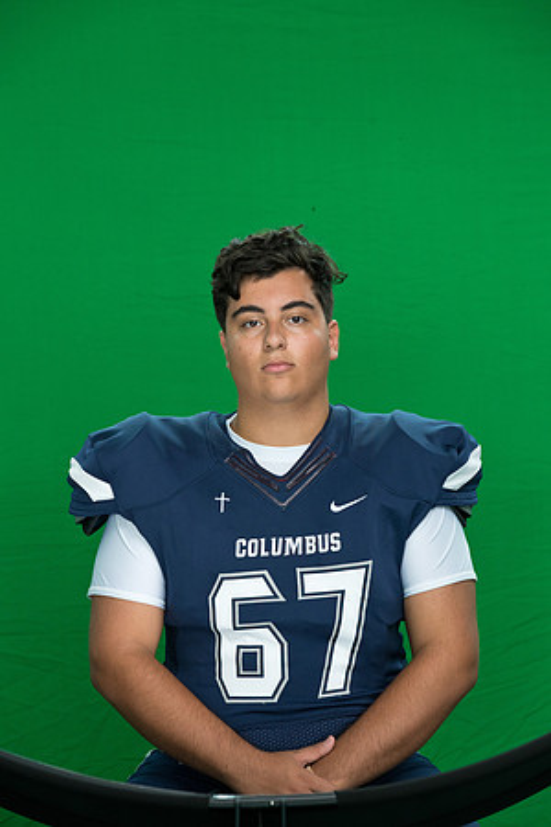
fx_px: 3443
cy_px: 414
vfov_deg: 13.7
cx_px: 276
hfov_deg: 9.1
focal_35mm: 150
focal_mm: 150
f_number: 8
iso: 5000
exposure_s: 1/100
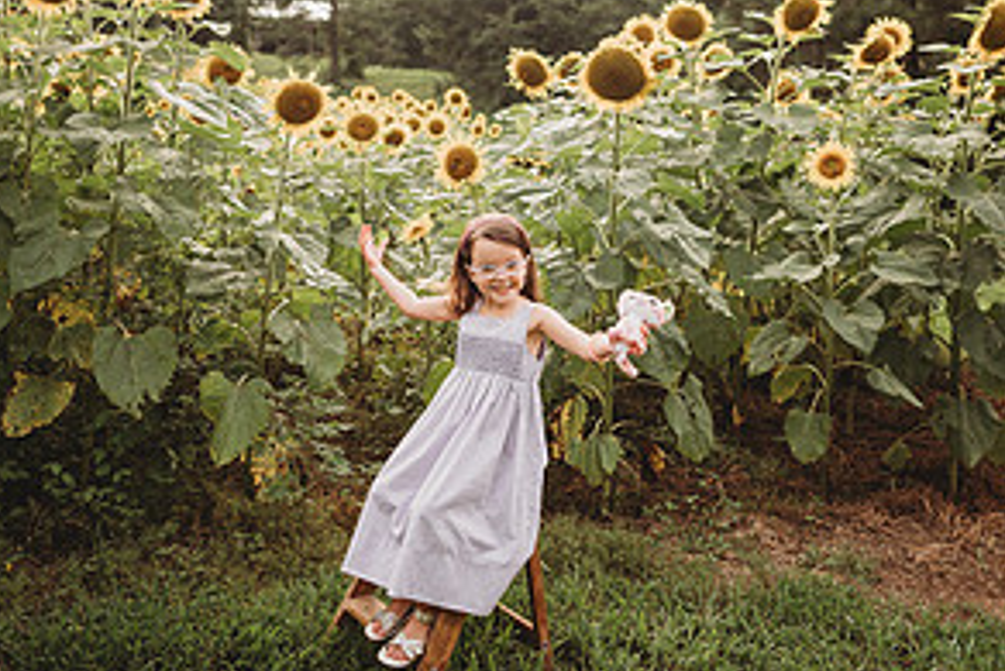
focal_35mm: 37
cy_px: 138
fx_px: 1033
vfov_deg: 34.9
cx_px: 496
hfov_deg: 51.9
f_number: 2.2
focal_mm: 24
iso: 125
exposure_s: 1/320
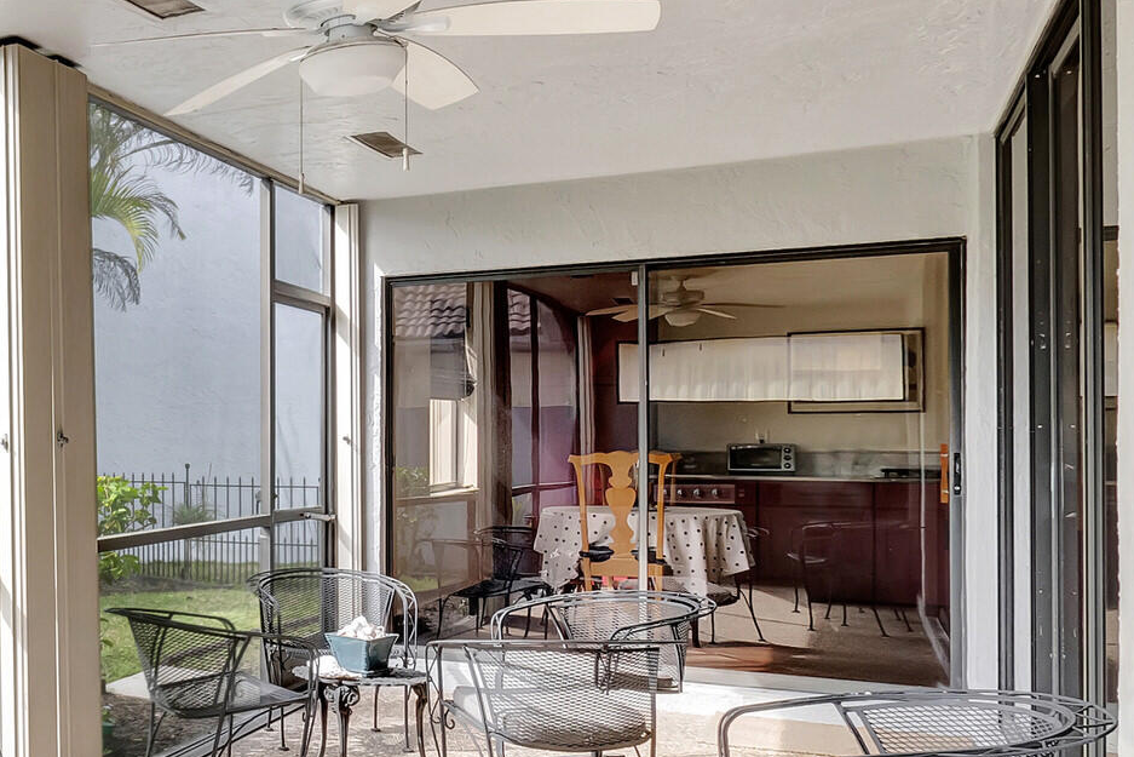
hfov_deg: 39.3
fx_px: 1260
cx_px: -125
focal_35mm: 40
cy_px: 445
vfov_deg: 33.3
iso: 500
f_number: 8
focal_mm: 10
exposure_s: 1/50
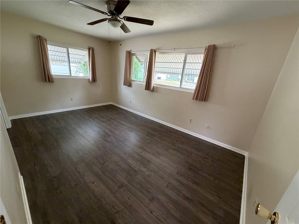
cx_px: 150
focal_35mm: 14
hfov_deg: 102.1
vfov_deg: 85.7
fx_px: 121
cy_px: 112
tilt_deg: -18.6
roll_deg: -5.5
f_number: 2.2
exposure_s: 1/60
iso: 500
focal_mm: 2.22
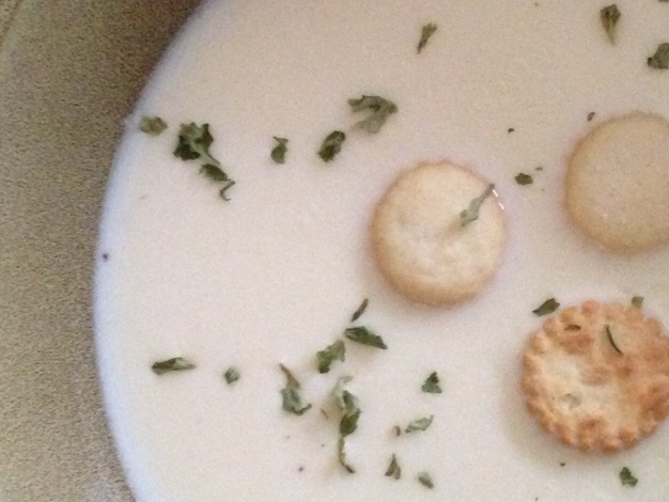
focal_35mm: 86
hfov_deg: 22.7
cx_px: 298
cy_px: 236
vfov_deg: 17.2
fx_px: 1663
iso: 640
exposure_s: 1/15
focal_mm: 4.13
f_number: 2.4
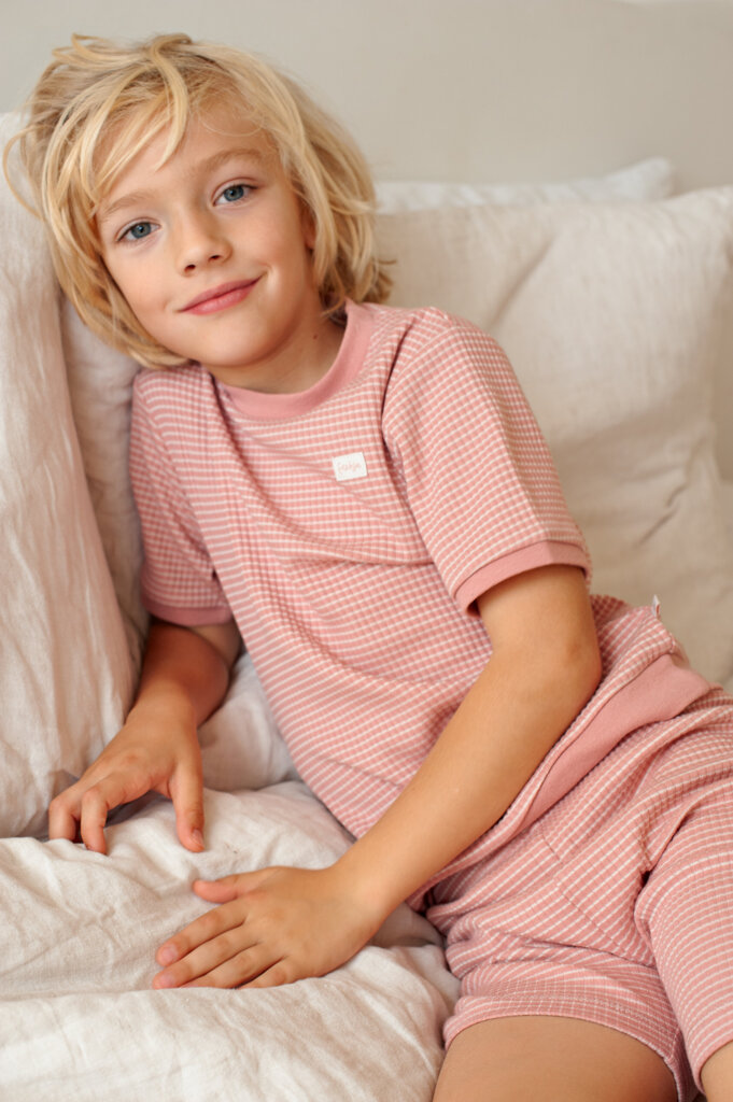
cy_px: 551
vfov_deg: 39.6
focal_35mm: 50
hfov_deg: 26.9
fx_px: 1530
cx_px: 366
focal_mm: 50
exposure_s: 1/160
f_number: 5
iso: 800
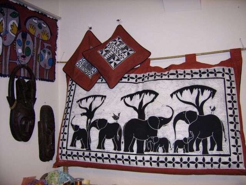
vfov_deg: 40.7
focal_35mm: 35
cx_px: 123
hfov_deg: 52.6
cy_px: 92
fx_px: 249
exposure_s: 1/30
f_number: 2.8
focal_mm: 5.95
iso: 142
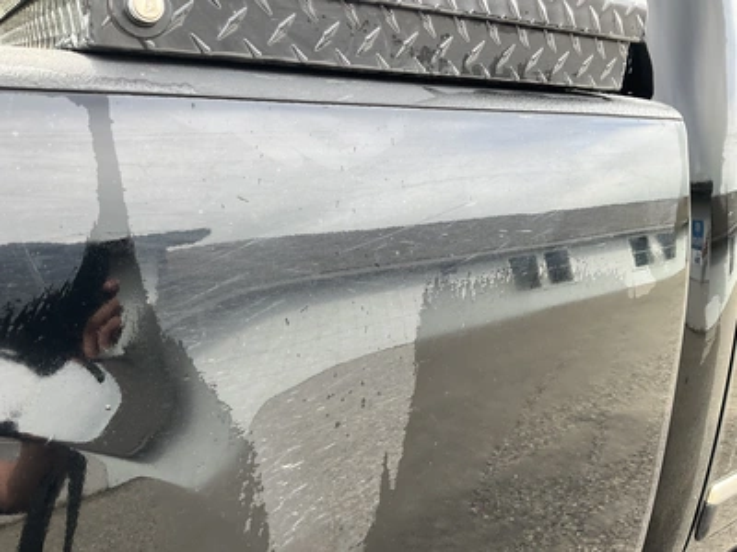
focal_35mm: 29
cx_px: 368
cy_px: 276
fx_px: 617
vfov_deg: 48.2
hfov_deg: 61.7
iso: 16
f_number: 1.8
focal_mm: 3
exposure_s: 1/122
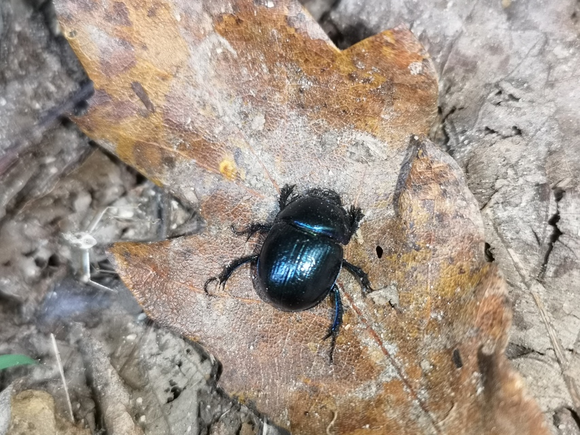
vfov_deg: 36.0
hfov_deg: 46.8
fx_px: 670
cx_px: 290
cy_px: 218
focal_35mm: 40
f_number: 1.8
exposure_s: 1/50
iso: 200
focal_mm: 5.58
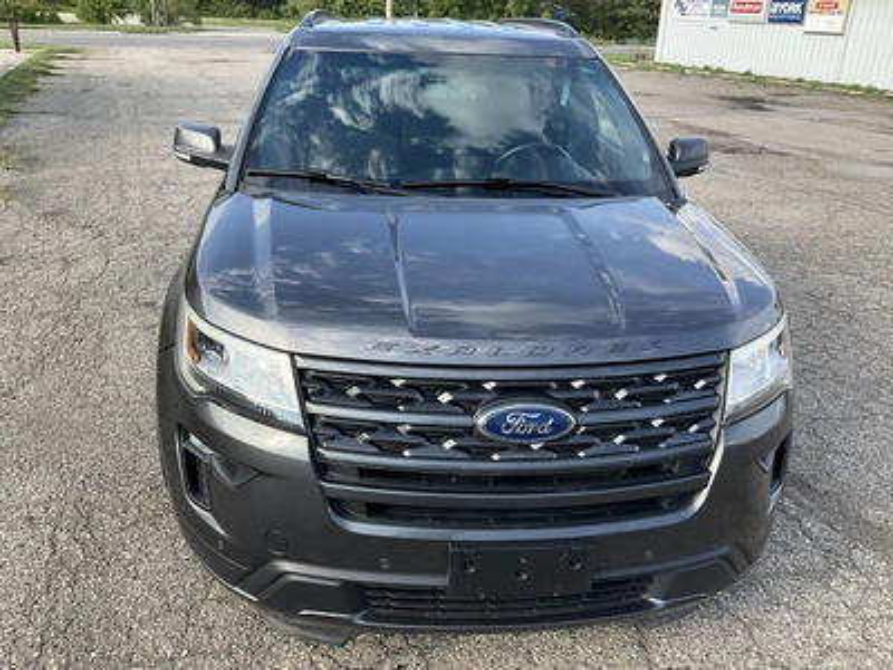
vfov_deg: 48.2
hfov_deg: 61.7
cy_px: 335
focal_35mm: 29
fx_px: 748
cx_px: 446
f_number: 1.8
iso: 25
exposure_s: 1/469
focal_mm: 3
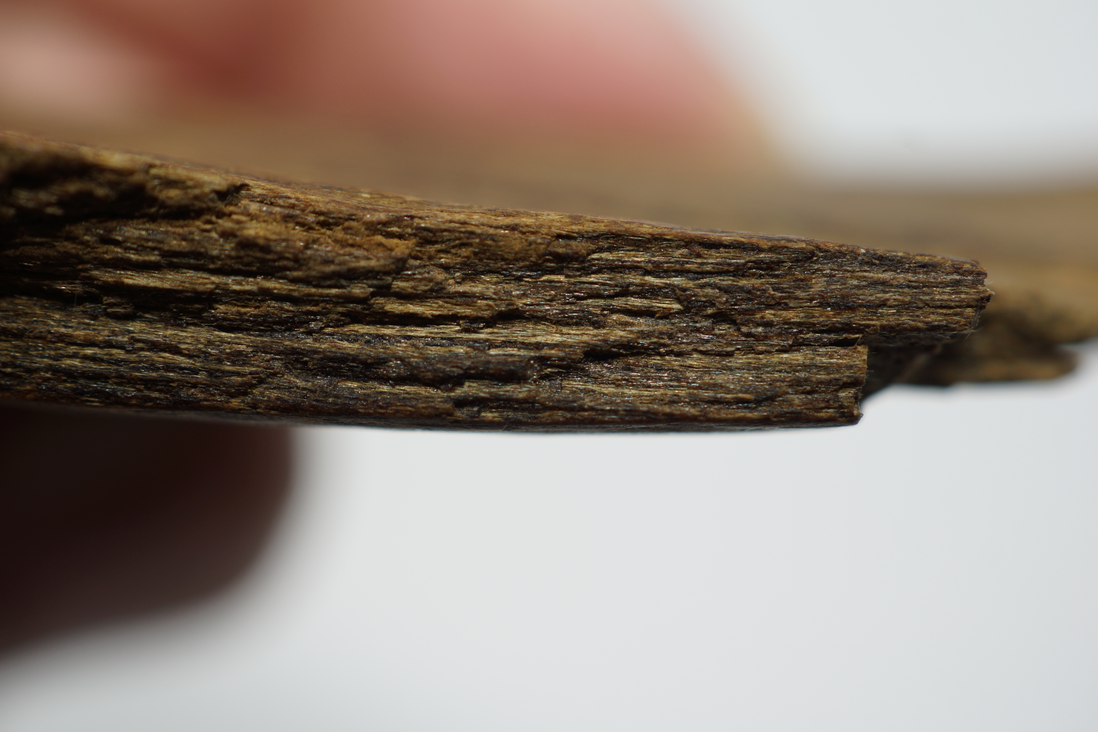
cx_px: 549
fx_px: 1372
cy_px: 366
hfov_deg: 43.6
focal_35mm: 45
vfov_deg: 29.9
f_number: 4
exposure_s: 1/160
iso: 100
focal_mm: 30
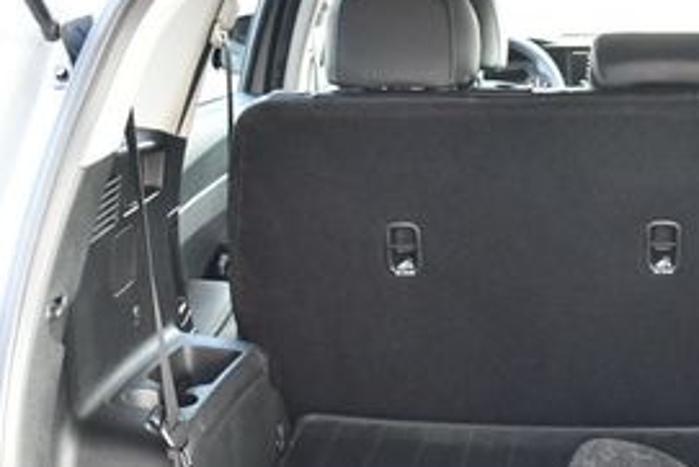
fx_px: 1651
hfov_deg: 23.3
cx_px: 635
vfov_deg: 15.9
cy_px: 395
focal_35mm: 85
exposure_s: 1/125
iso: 2000
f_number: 3.5
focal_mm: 18
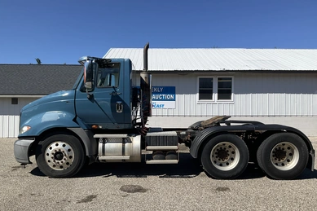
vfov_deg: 42.2
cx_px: 157
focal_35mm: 31
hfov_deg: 60.3
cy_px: 116
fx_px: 273
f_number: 1.8
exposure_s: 1/2667
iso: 25
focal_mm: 3
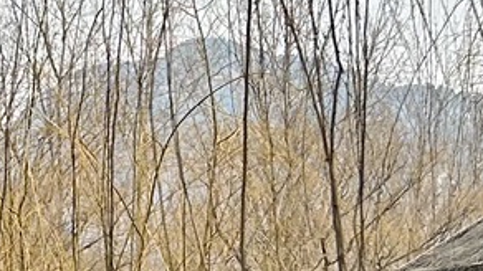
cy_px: 218
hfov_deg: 10.6
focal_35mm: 194
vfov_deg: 6.2
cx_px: -299
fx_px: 2484
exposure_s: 1/3077
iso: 50
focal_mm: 5.7
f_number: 1.5
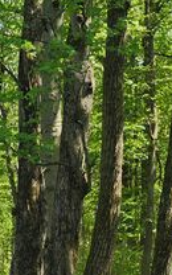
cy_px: 230
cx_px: -426
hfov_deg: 8.3
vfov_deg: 17.2
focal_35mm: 120
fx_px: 900
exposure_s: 1/441
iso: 25
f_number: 1.8
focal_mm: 5.54
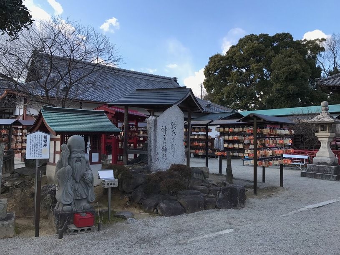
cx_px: 170
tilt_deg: +2.7
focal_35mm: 28
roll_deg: -0.9
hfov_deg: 63.5
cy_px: 128
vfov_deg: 49.7
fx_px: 275
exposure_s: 1/665
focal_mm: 3.99
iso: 20
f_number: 1.8
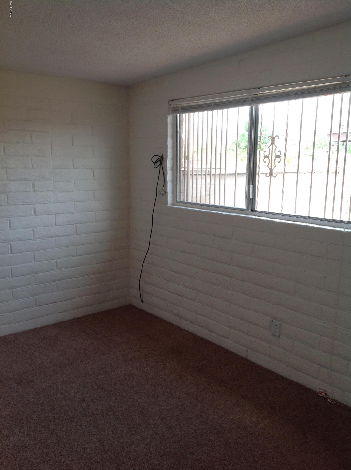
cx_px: 176
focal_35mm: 35
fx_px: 475
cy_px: 235
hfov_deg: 40.6
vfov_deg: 52.7
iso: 80
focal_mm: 4.28
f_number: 2.4
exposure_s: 1/120
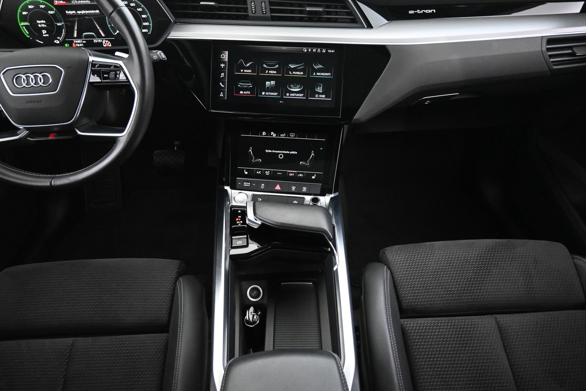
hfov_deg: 73.7
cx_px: 293
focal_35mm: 24
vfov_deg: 53.1
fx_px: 391
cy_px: 196
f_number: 3.5
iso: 7200
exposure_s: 1/25
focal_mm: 16
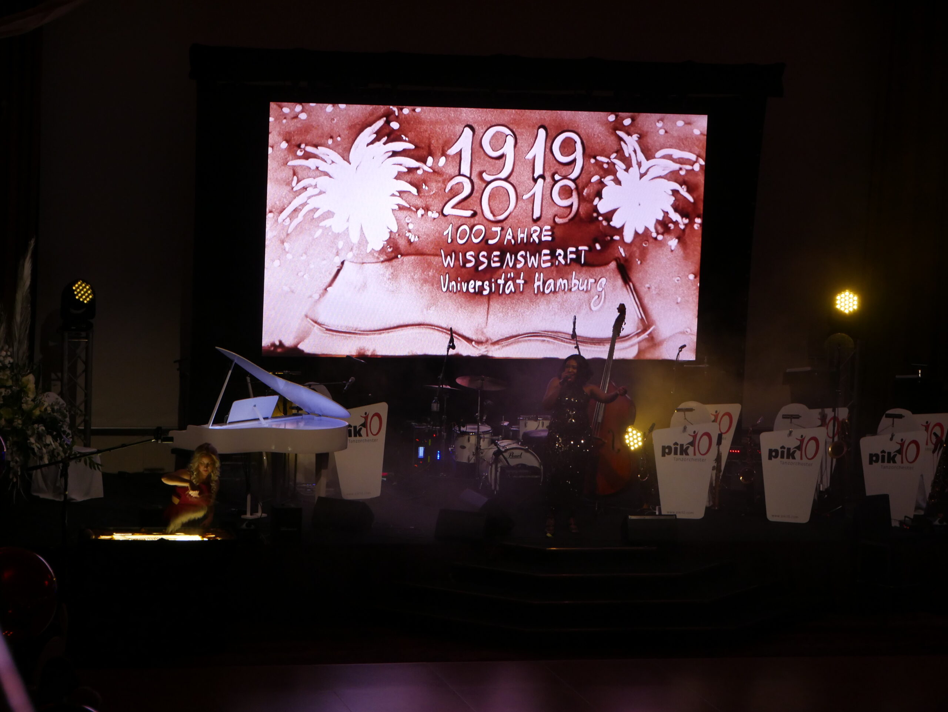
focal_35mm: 114
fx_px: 3123
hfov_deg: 17.3
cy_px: 356
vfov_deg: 13.0
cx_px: 474
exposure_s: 1/125
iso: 1250
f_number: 5.6
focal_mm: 57
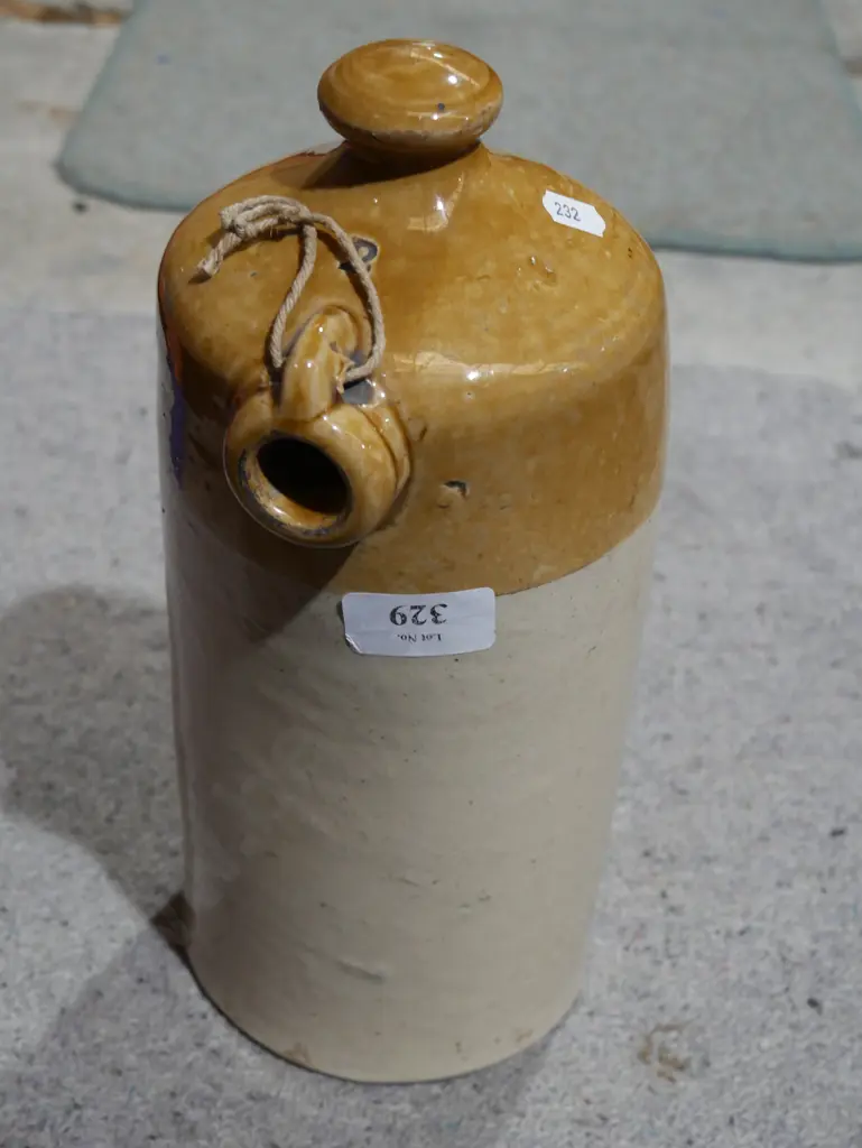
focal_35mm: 52
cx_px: 431
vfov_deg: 36.8
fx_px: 1725
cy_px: 574
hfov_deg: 28.1
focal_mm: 26
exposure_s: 1/60
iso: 640
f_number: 5.3
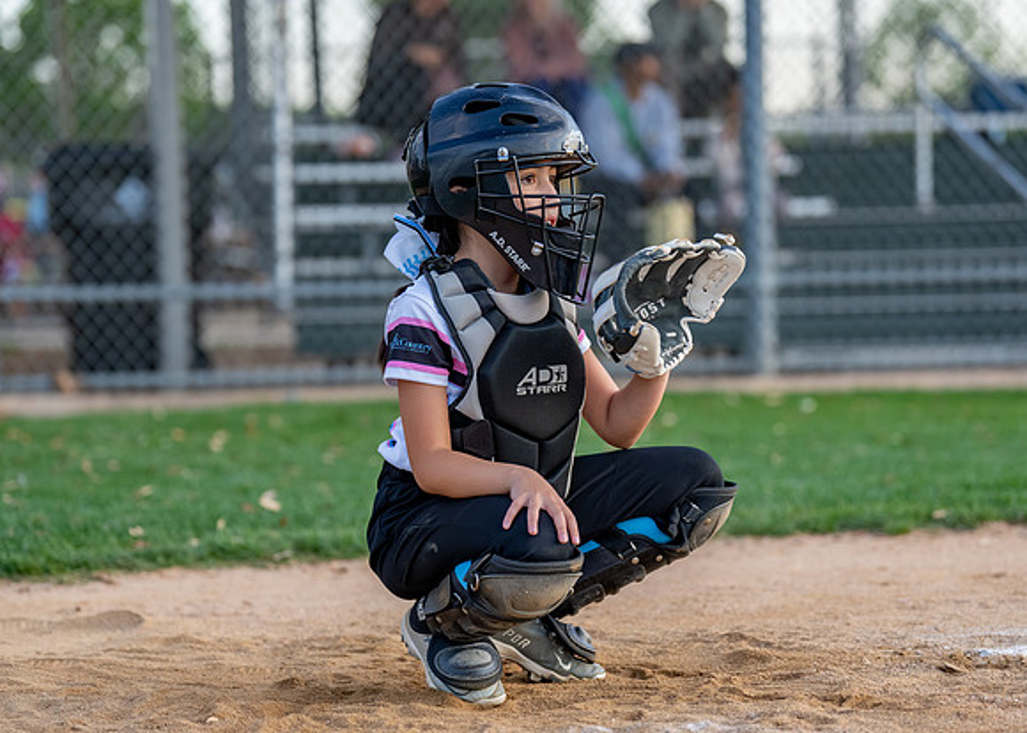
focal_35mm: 132
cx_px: 503
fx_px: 3844
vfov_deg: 10.9
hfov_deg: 15.2
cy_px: 362
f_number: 2.8
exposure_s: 1/1000
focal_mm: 107
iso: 400
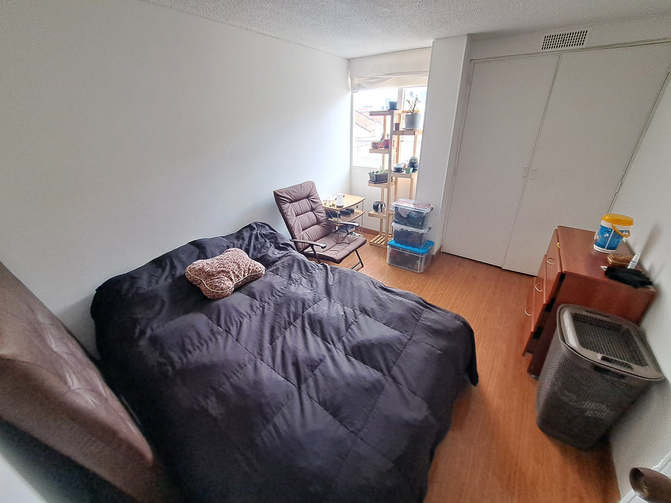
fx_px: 252
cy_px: 252
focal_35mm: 13
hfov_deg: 106.2
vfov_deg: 89.9
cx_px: 336
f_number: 2.2
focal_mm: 1.74
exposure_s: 1/40
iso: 80
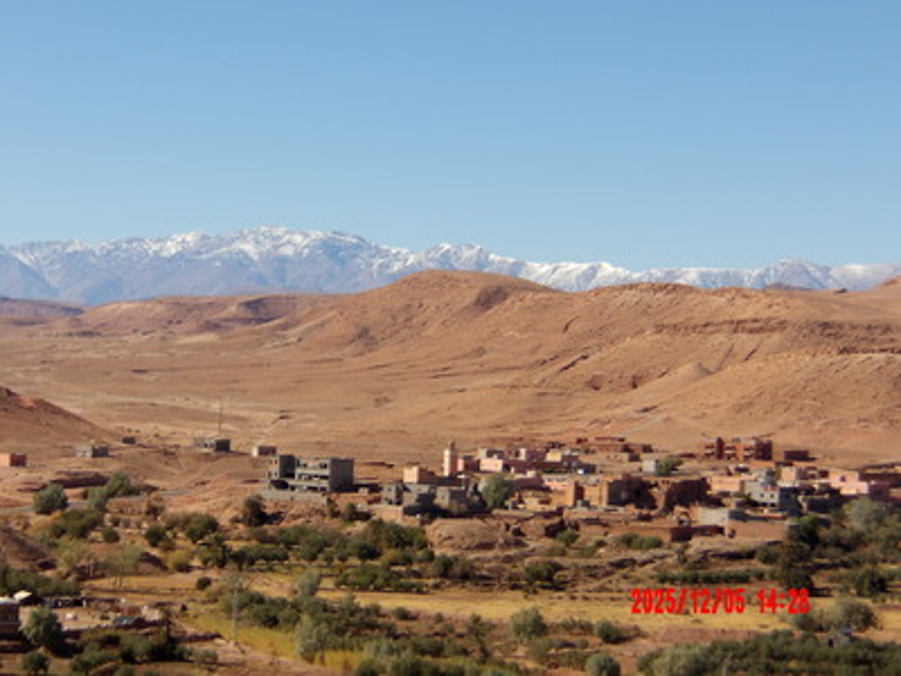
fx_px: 2811
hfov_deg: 18.2
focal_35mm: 108
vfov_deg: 13.7
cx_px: 450
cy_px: 338
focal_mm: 19.6
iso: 100
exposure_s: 1/301
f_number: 6.6
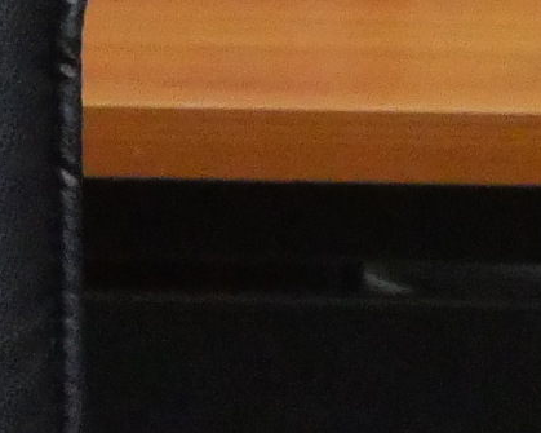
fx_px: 13463
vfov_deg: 1.8
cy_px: 31
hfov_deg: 2.3
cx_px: 2310
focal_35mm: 841
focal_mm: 49
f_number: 5.6
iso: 3200
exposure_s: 1/100
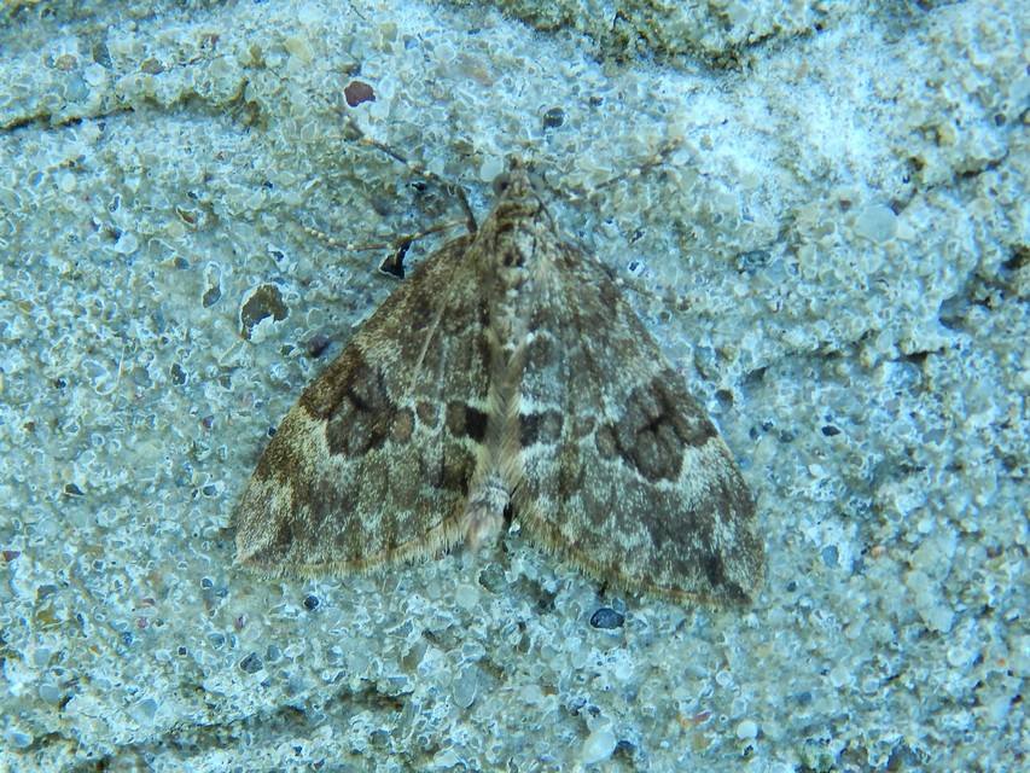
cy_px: 386
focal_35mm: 69
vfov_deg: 21.3
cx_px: 515
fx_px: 2053
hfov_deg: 28.2
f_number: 4.1
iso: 125
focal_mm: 12.3
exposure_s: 1/60
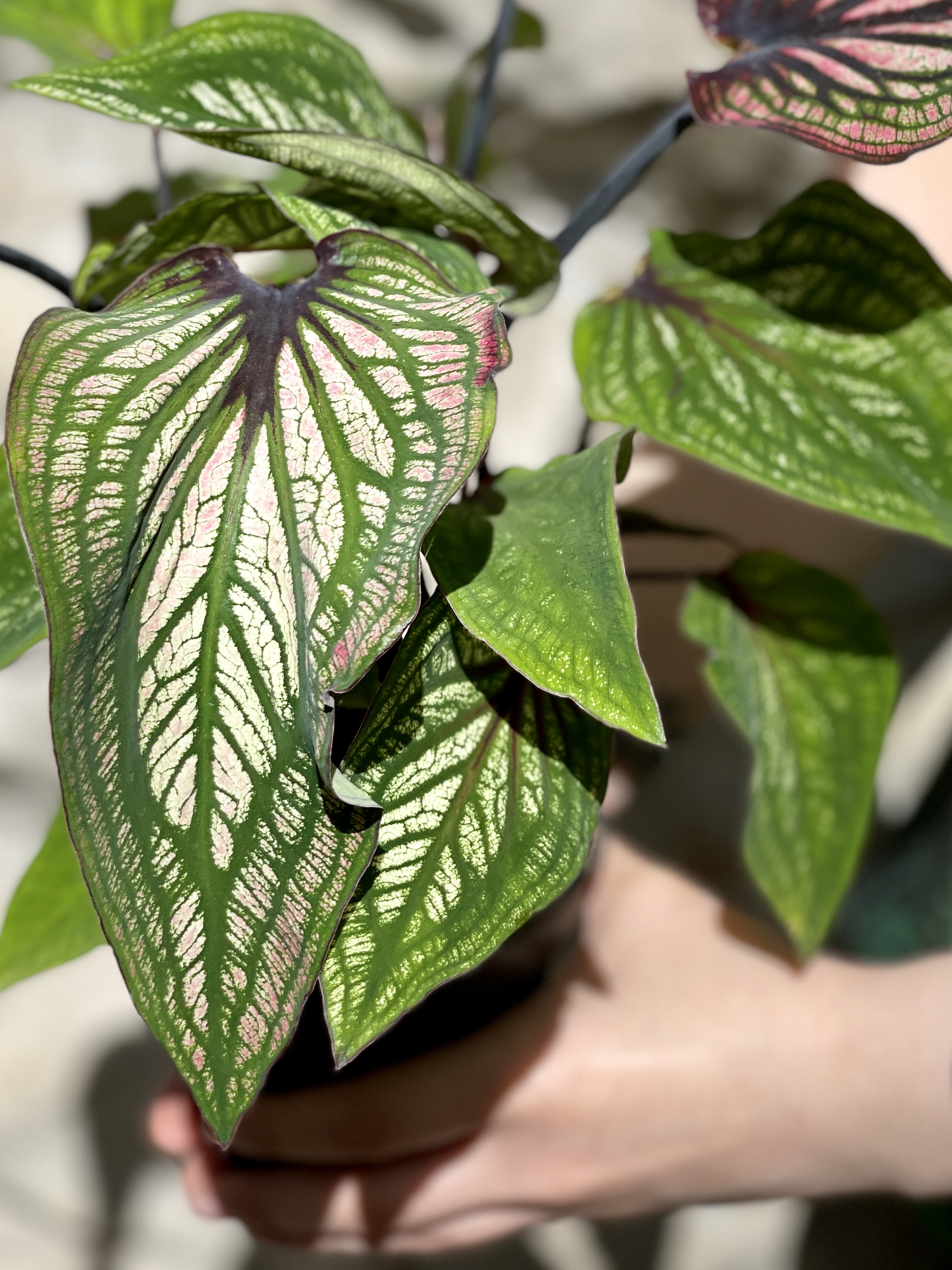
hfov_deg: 17.4
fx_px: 3117
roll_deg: -2.0
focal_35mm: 85
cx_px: 468
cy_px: 428
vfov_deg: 22.9
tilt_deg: -31.6
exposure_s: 1/1908
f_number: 2.2
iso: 32
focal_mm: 7.5
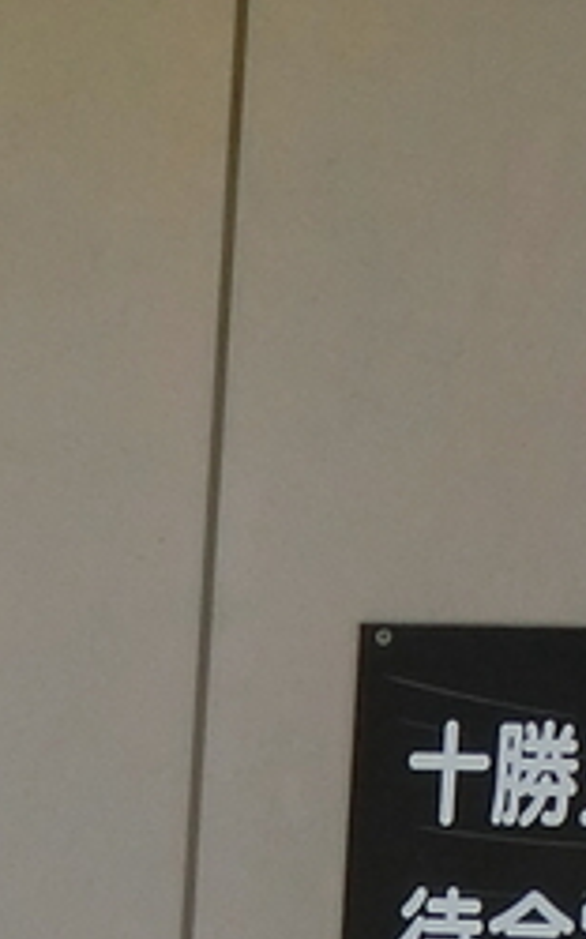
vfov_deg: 11.0
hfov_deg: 7.4
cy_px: 1904
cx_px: -289
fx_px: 4426
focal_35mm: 173
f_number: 3.9
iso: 80
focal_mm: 6
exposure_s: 1/500
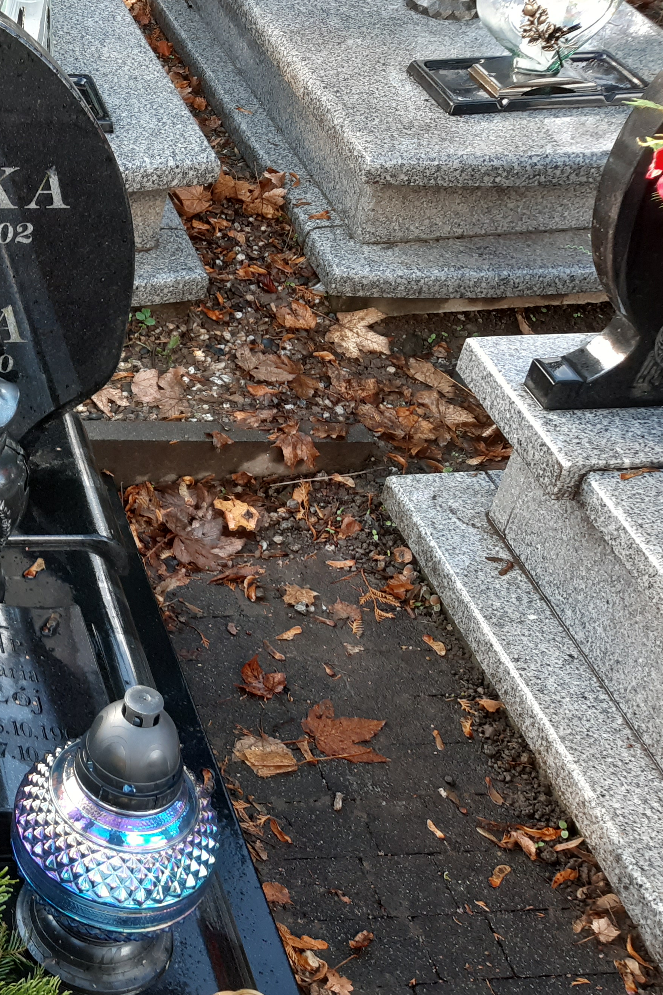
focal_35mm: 47
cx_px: -179
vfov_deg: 41.9
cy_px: 485
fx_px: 1298
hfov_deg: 25.1
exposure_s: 1/100
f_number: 1.7
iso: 64
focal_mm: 3.92
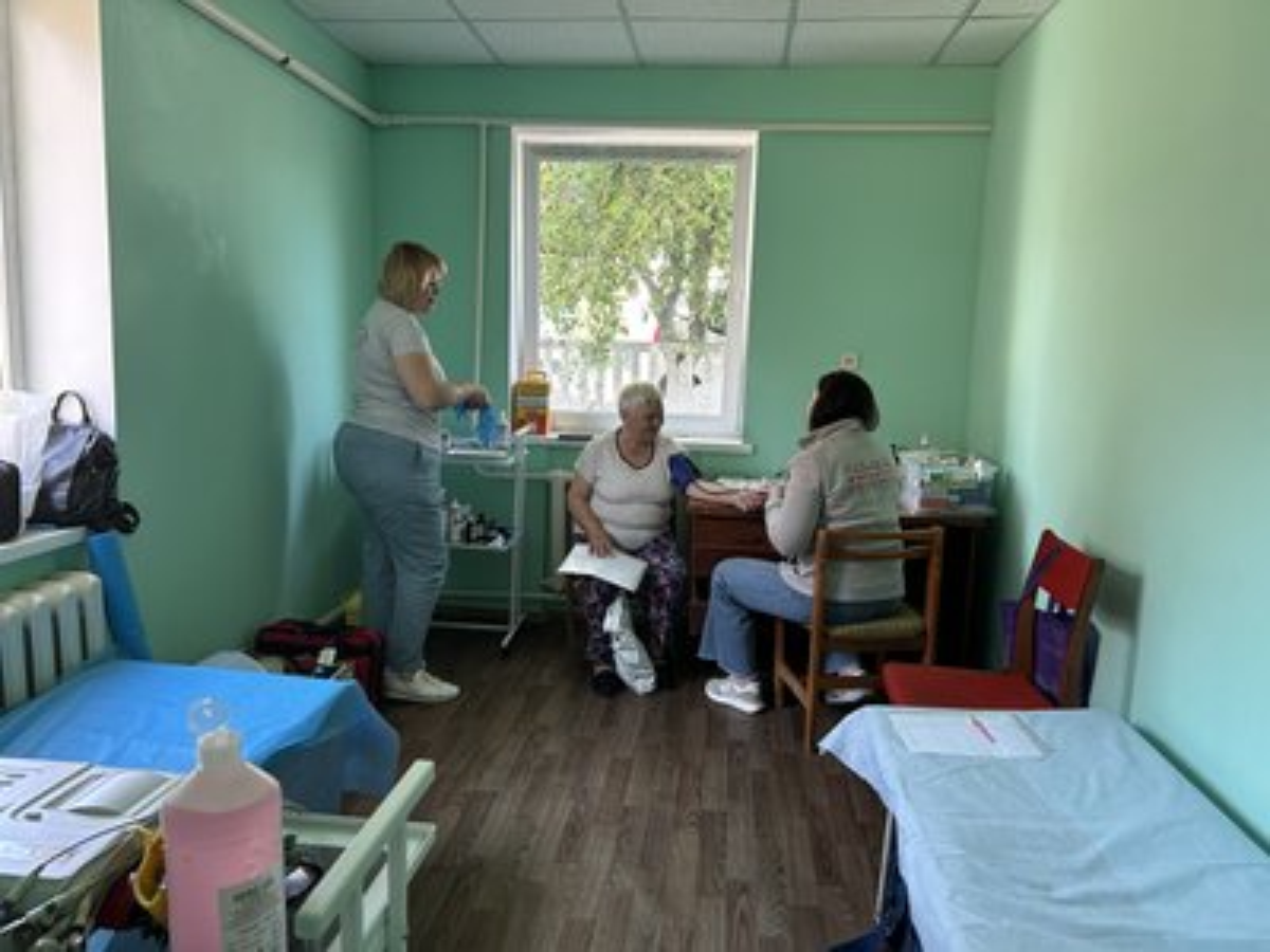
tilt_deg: -8.1
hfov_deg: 67.3
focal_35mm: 26
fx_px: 954
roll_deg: -1.2
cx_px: 635
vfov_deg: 53.1
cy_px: 476
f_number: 1.5
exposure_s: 1/121
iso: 125
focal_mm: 5.7
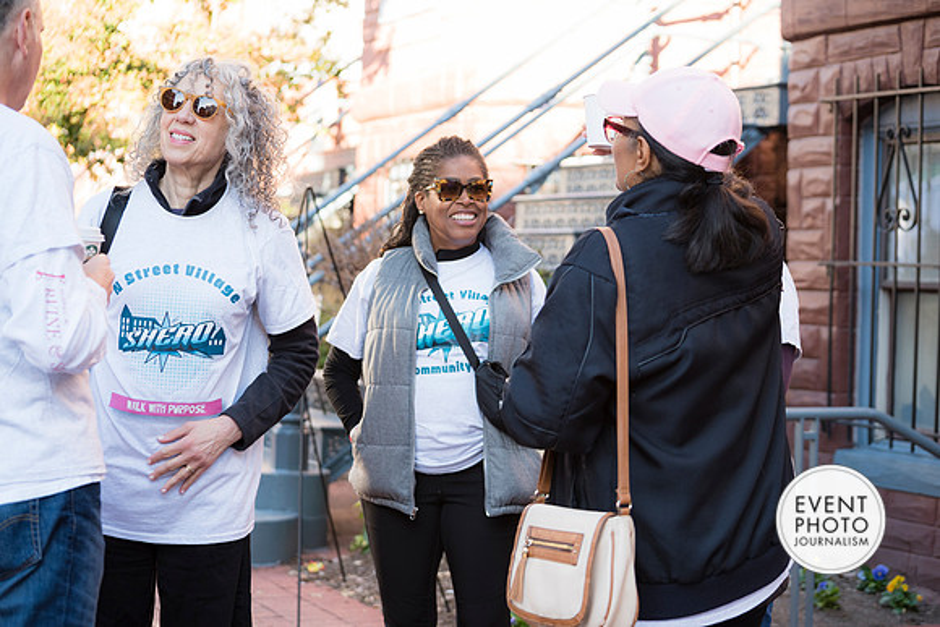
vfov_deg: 18.2
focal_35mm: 75
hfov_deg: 27.0
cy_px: 314
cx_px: 470
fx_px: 1959
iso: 450
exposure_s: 1/200
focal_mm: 75
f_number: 4
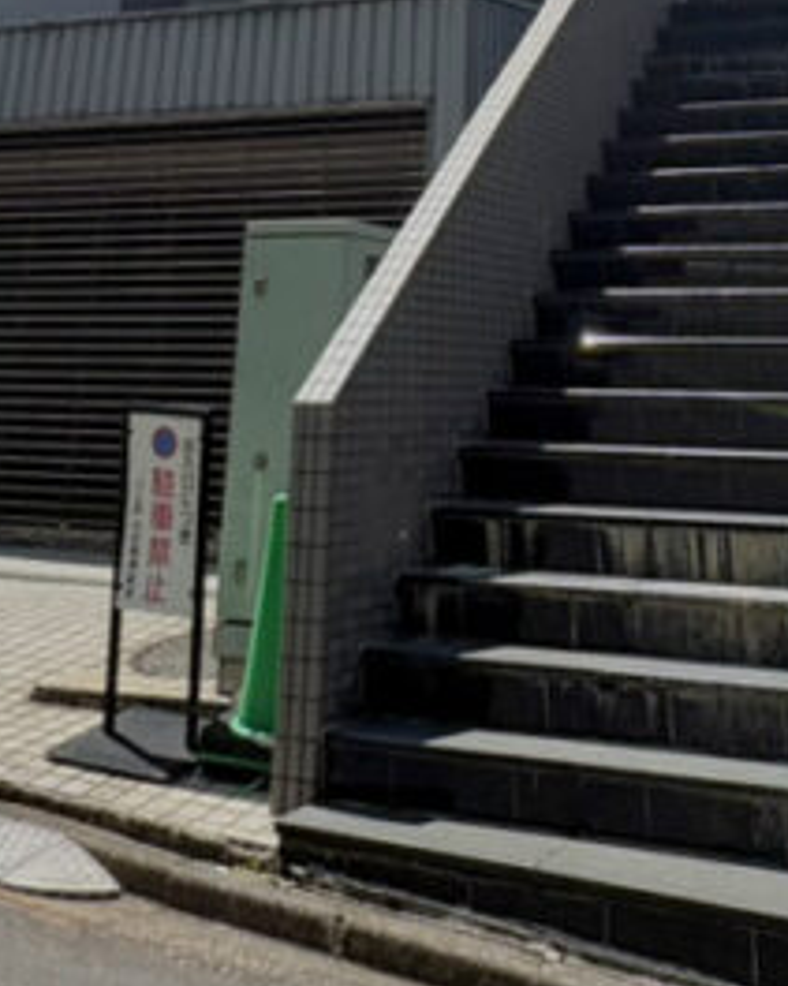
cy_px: -437
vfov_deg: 26.8
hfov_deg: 28.5
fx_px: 1546
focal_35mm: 53
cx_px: 478
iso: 50
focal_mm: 2.22
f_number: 2.2
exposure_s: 1/1600
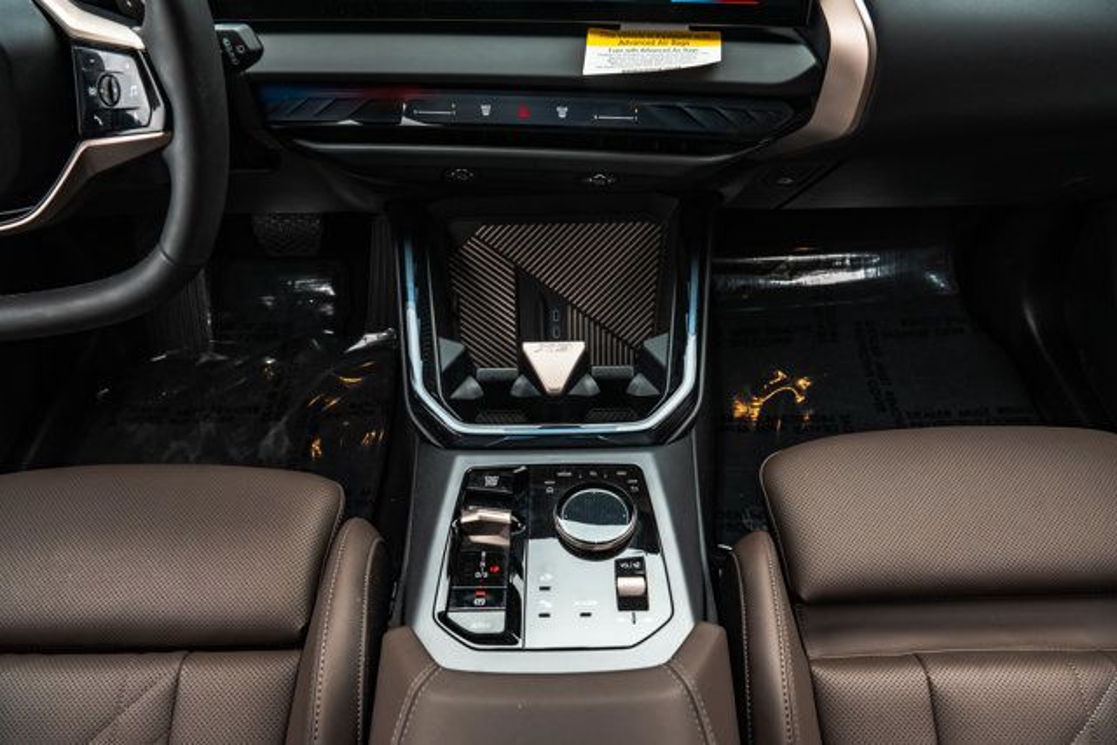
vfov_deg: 49.6
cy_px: 372
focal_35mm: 26
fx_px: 807
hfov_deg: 69.4
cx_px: 558
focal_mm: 26
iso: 640
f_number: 8
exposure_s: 1/200
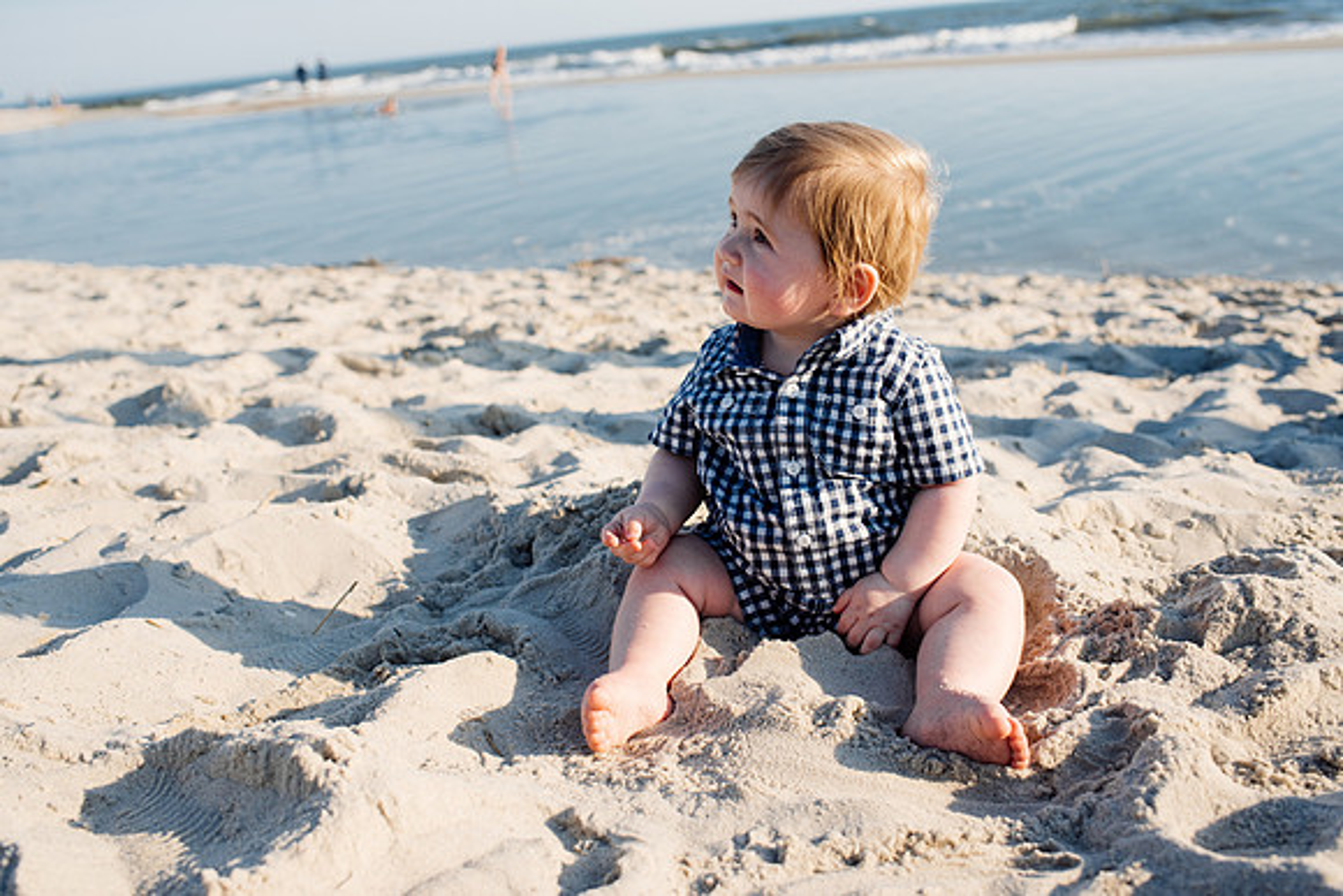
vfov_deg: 37.9
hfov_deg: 54.4
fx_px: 1306
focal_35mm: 35
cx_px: 672
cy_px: 448
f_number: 4.5
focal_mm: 35
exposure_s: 1/1250
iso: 160
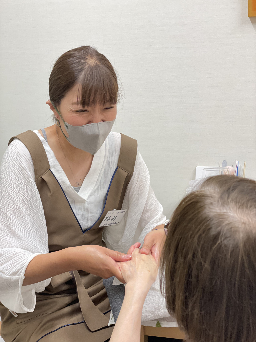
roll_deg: +3.5
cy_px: 171
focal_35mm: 52
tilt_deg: -13.5
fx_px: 513
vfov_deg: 36.8
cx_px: 128
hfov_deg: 28.0
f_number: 2
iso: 160
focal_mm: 6
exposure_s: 1/100
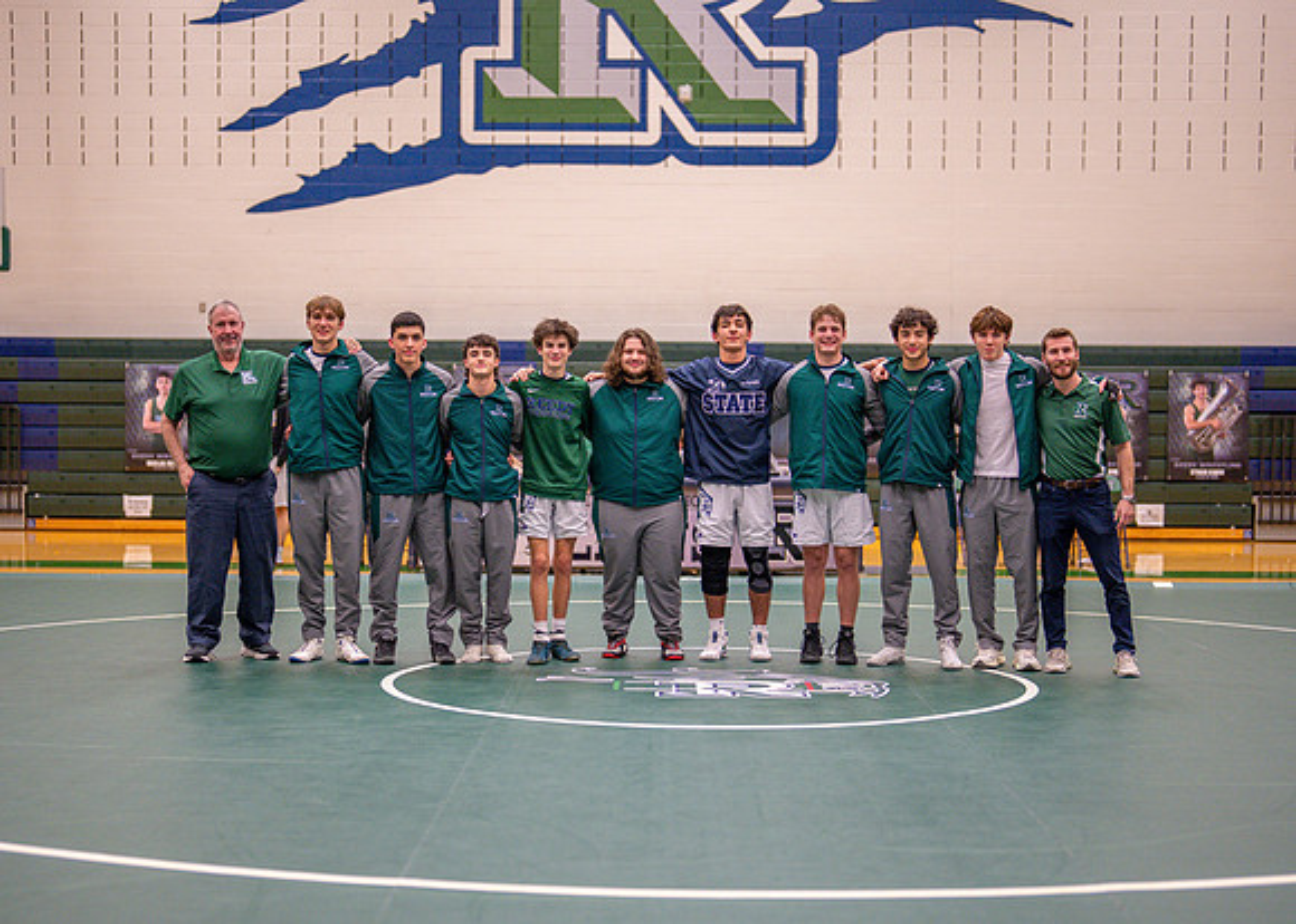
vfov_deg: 24.2
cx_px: 608
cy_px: 509
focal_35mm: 59
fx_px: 2157
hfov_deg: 33.4
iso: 1000
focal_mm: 50
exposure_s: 1/800
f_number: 1.2
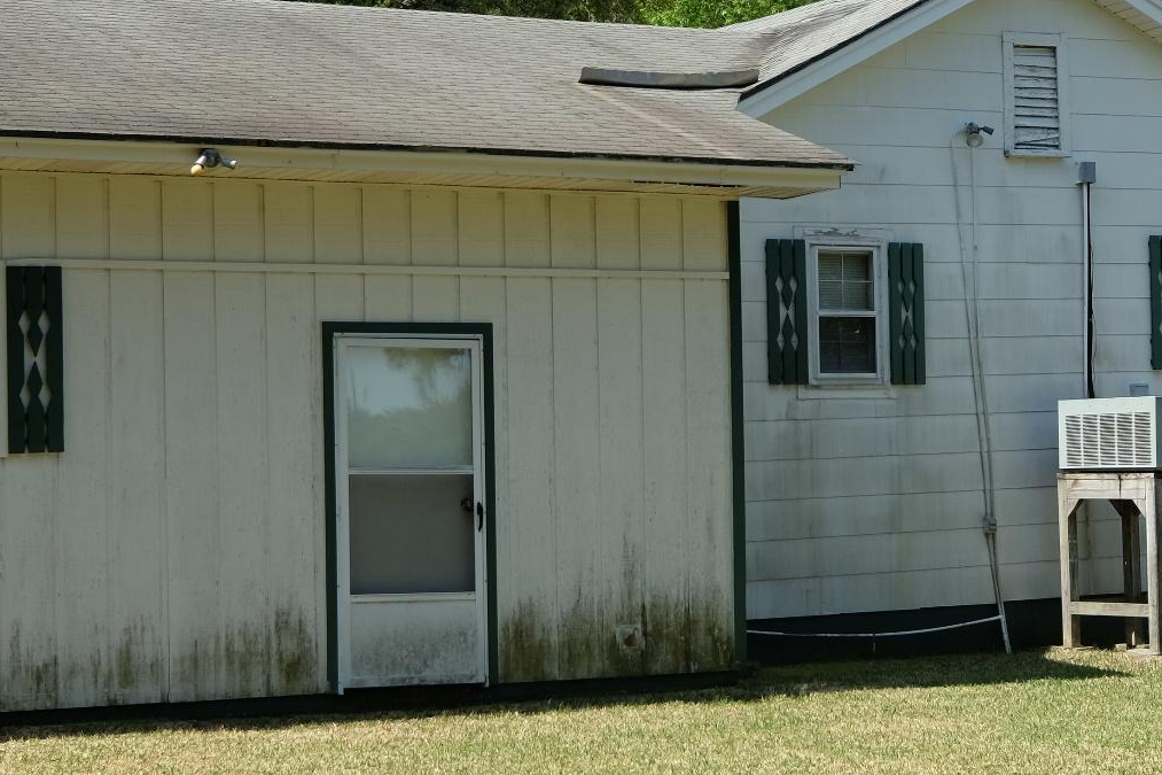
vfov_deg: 17.1
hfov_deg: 25.4
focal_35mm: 80
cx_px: 525
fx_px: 2582
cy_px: 422
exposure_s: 1/420
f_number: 6.4
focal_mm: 24
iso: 200
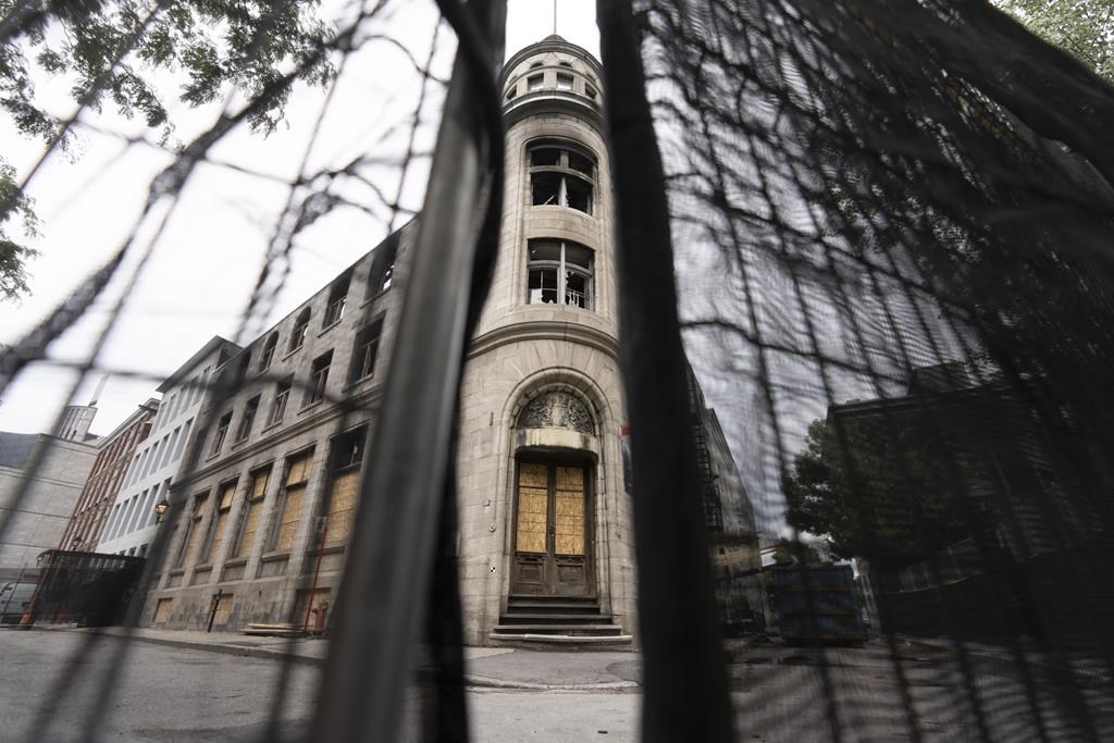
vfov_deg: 73.8
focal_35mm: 16
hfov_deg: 96.7
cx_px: 557
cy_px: 372
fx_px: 495
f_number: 2.8
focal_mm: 16
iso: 125
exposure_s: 1/500
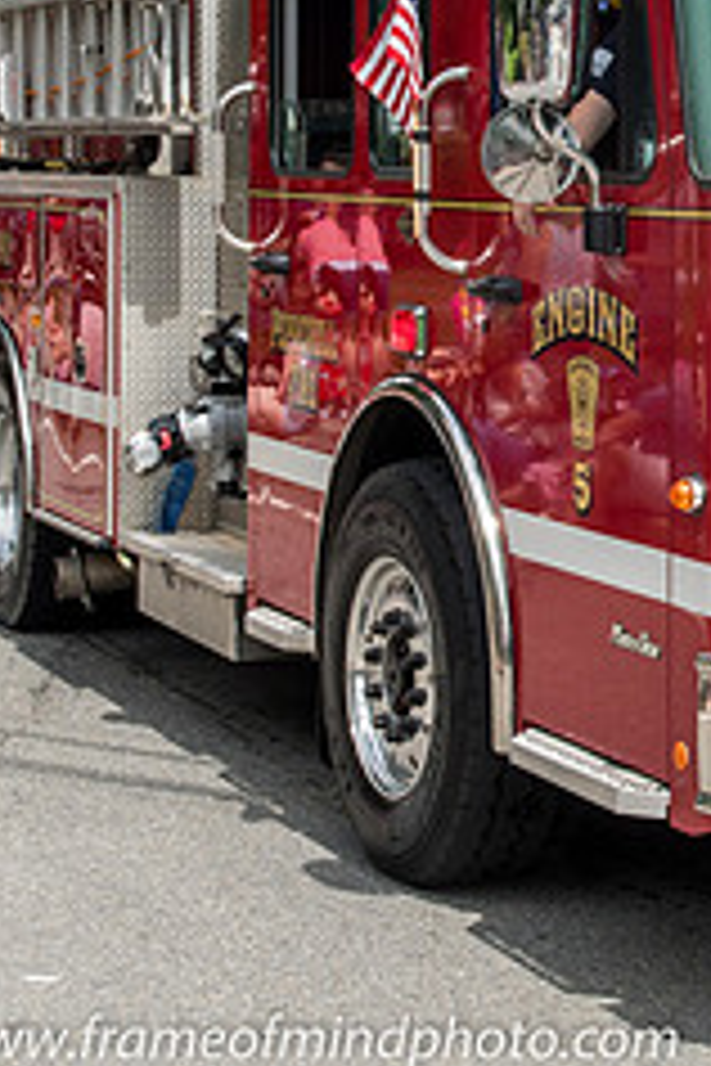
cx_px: 783
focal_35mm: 99
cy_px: 209
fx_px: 2933
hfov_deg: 13.5
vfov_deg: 20.4
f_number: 13
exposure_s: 1/200
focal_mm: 27
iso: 200
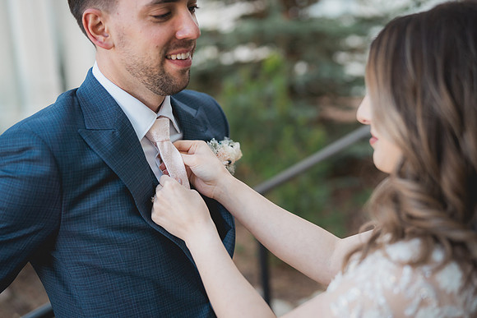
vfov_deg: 25.8
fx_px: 694
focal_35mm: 52
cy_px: 159
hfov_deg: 37.9
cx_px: 238
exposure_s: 1/800
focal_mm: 50
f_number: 1.8
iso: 400
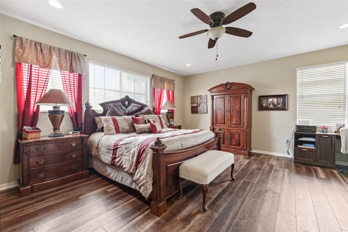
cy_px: 116
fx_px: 135
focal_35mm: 14
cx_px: 174
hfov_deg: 104.3
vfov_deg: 81.2
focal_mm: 14
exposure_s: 1/10
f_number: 8
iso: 400
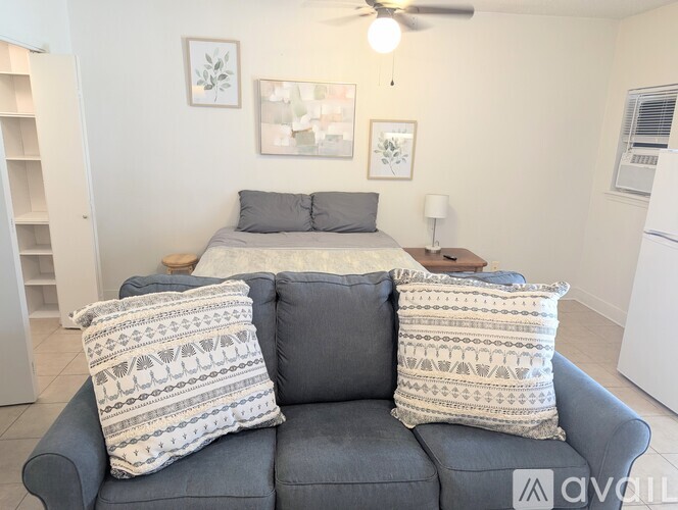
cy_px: 255
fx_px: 471
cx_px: 339
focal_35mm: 24
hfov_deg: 71.5
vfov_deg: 56.9
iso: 85
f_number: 1.85
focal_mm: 6.81
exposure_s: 1/24
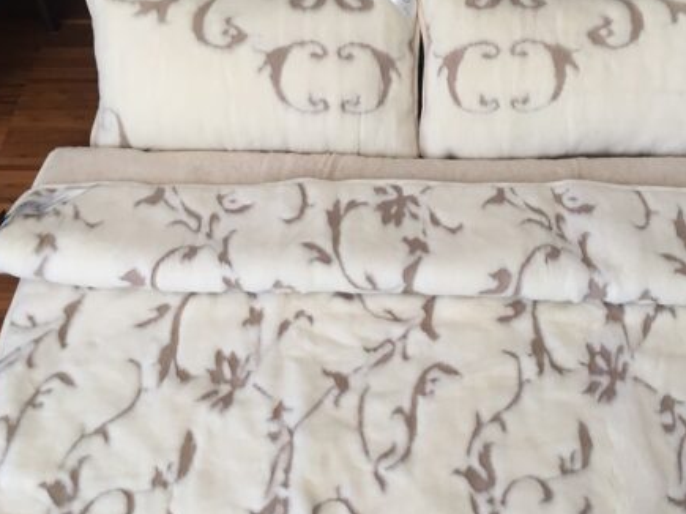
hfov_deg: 46.4
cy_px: 271
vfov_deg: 35.9
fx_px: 792
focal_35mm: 40
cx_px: 431
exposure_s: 1/33
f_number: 2.2
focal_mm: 4.15
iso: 32
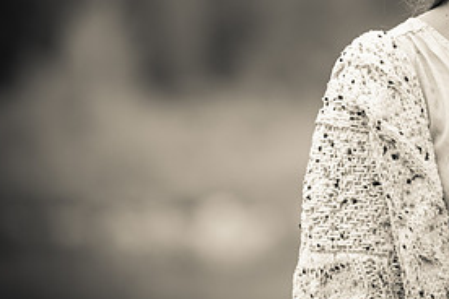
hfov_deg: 4.9
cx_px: 428
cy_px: 53
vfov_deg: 3.3
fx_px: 5250
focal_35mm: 421
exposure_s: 1/800
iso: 400
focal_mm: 200
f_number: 4
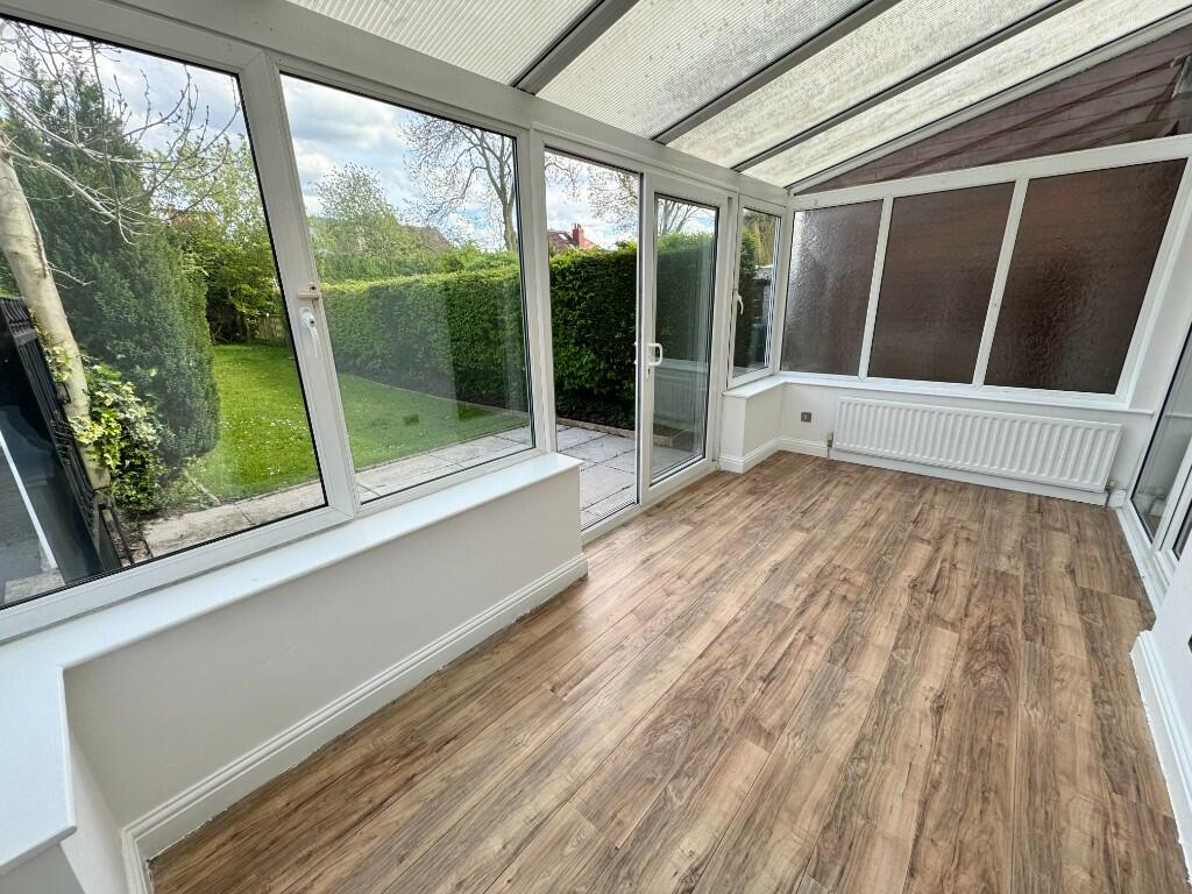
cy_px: 447
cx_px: 596
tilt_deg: -16.3
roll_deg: +1.8
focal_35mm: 14
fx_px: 482
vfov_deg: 85.7
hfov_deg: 102.1
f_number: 2.2
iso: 40
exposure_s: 1/257
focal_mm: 2.22
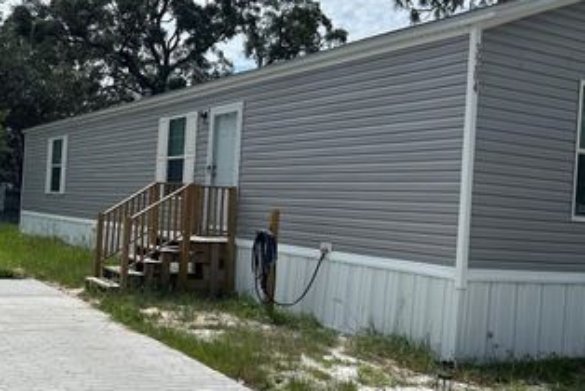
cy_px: 208
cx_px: 162
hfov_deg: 44.2
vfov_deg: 31.2
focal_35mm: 43
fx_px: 699
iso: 50
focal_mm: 5.7
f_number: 1.5
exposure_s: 1/7463
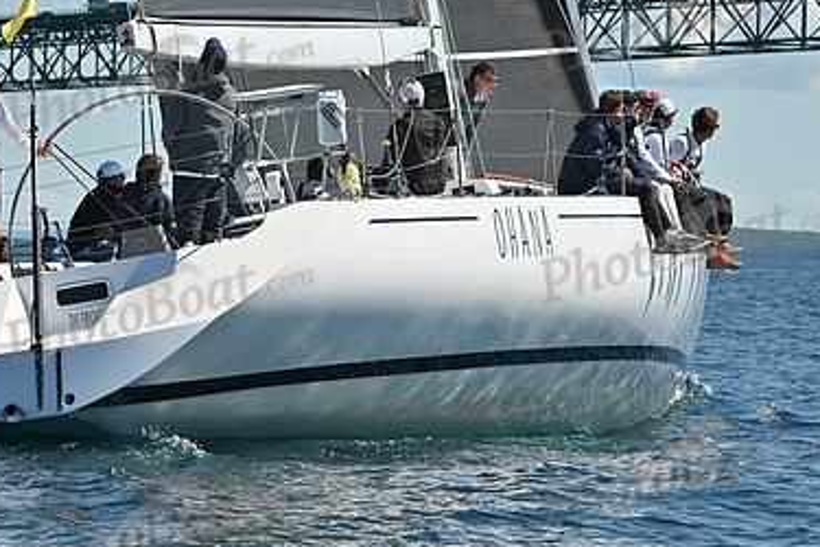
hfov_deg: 8.1
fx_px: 5808
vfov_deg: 5.4
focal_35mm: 255
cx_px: 429
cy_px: 163
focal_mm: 165
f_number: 9
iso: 320
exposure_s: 1/1000
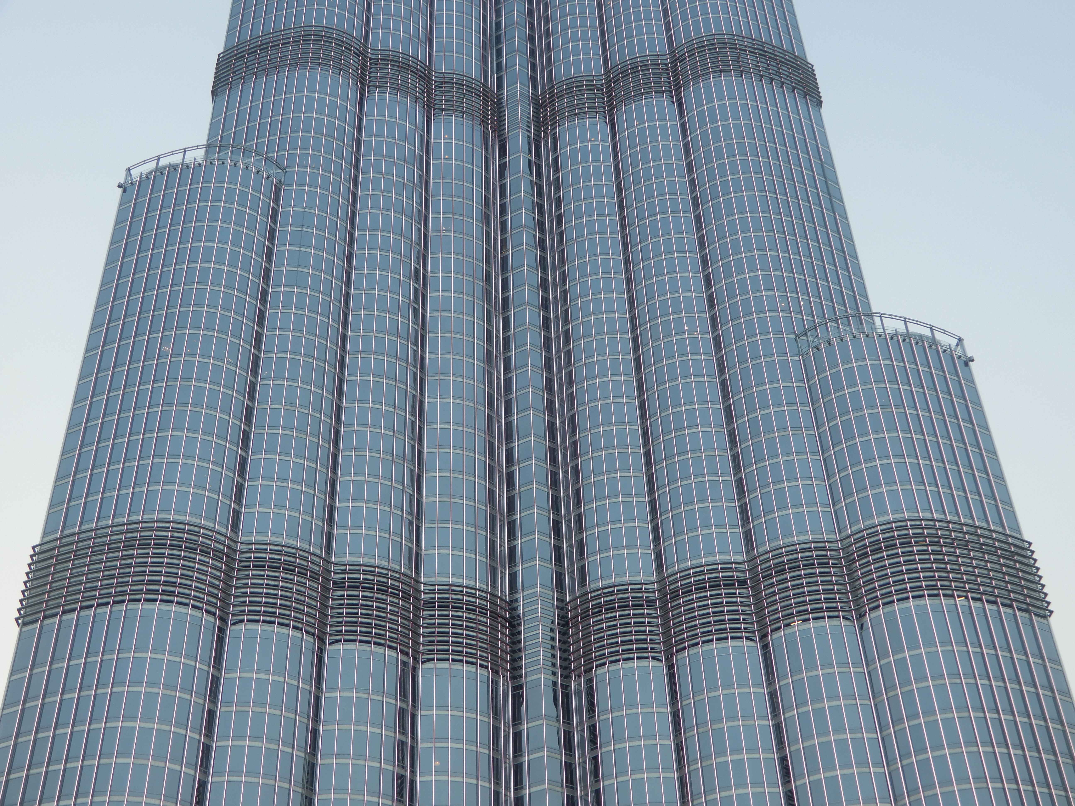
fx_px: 1397
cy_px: 403
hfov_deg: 42.1
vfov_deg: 32.2
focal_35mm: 45
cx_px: 538
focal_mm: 8
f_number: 4
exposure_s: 1/30
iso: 80
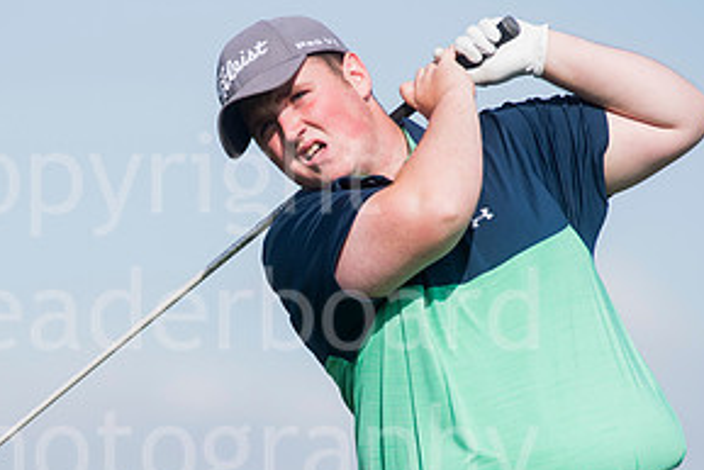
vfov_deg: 2.3
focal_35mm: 602
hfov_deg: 3.4
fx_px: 11778
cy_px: 332
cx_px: 229
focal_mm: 300
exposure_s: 1/3200
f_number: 5.6
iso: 250
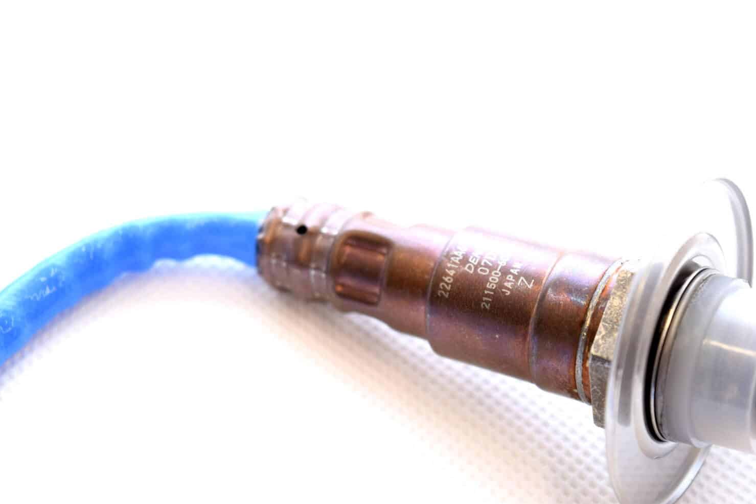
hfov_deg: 24.3
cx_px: 374
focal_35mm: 84
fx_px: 1753
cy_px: 254
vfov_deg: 16.4
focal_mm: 55
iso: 400
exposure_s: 1/200
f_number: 7.1
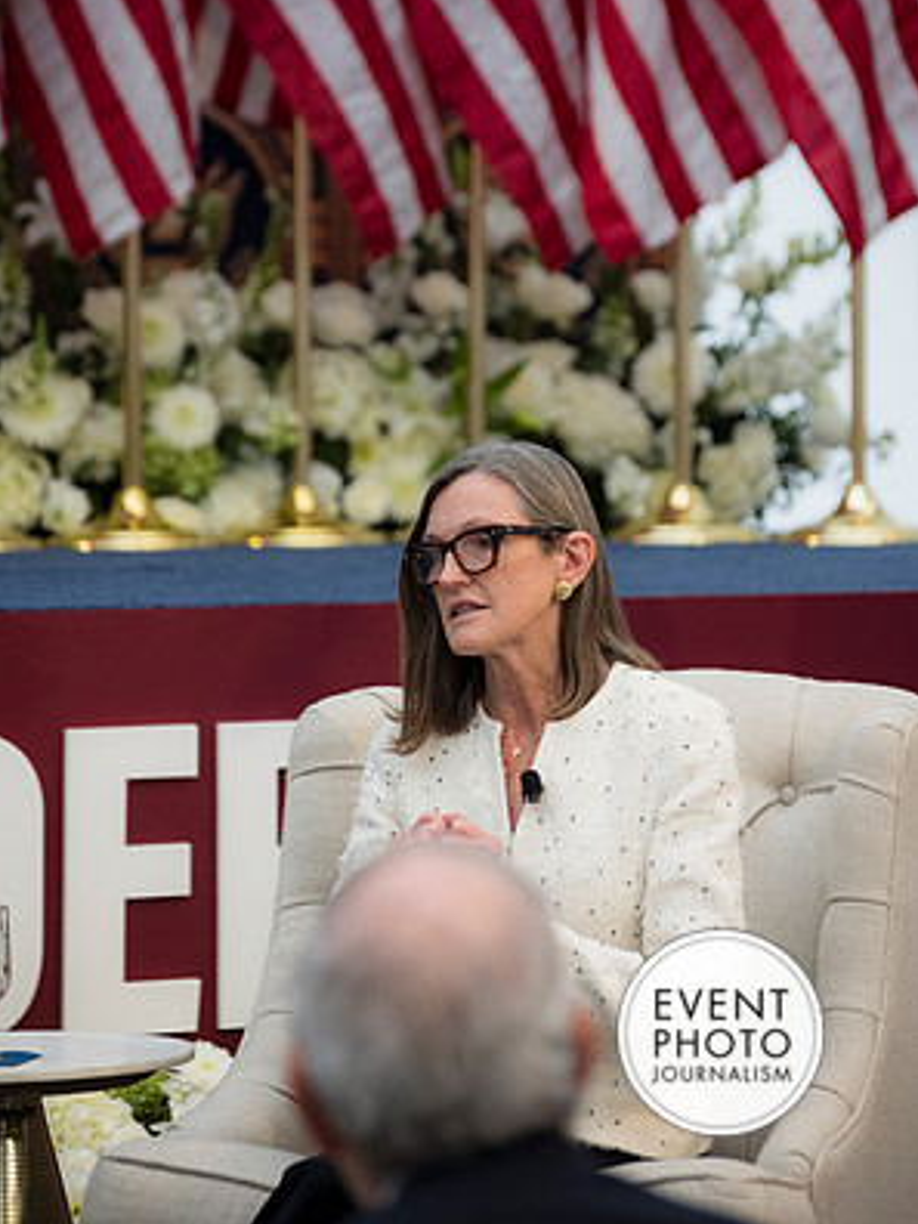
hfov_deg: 7.0
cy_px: 538
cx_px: 461
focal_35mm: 213
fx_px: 7532
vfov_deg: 9.3
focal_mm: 195
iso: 720
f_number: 5.3
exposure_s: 1/400
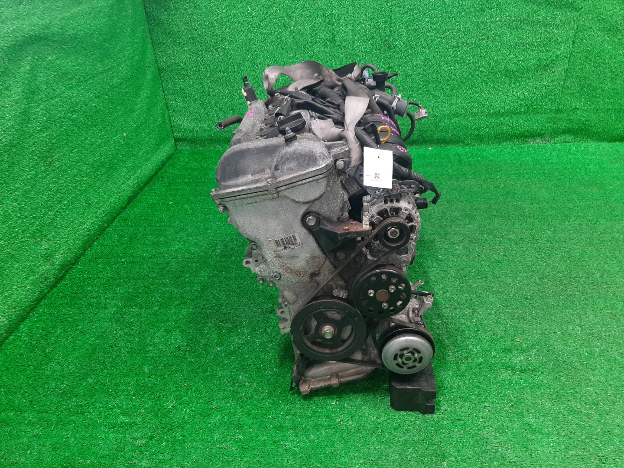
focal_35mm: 26
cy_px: 234
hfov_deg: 67.3
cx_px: 312
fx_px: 469
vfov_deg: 53.1
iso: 155
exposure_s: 1/50
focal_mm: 3.93
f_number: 1.7
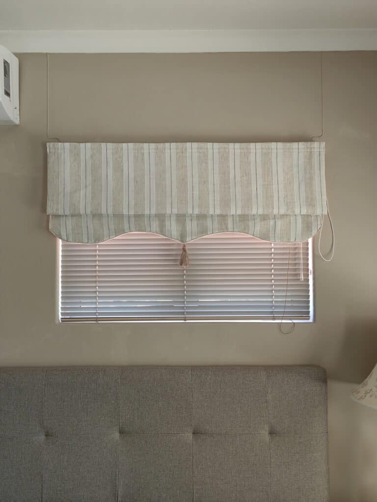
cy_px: 251
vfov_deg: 58.4
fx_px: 450
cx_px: 188
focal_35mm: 31
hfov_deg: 45.4
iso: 100
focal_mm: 5.54
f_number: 1.8
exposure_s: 1/120
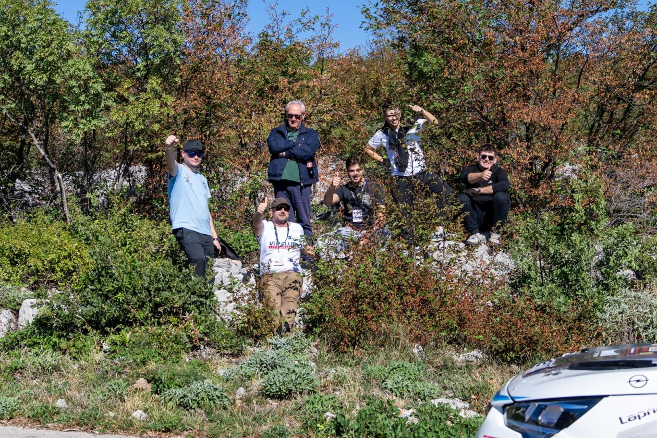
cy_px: 192
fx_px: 1182
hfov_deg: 30.9
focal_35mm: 65
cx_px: 420
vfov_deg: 21.0
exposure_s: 1/2500
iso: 100
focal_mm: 27
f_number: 2.8
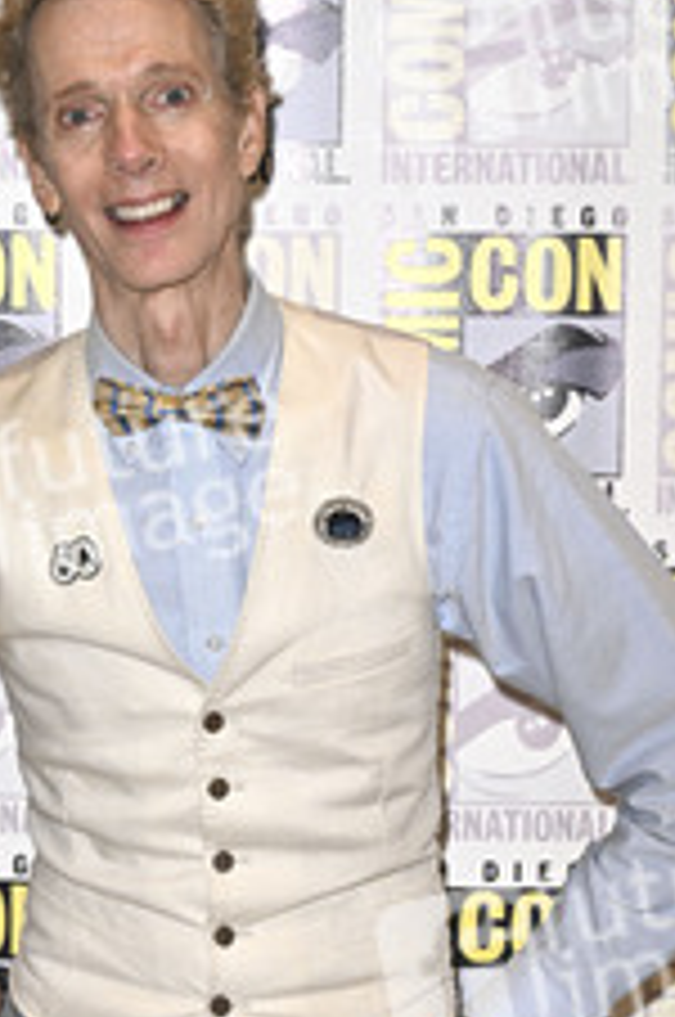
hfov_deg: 11.0
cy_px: 724
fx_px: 3498
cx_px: 198
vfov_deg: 16.5
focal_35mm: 124
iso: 2000
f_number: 6.3
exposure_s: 1/250
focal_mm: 70
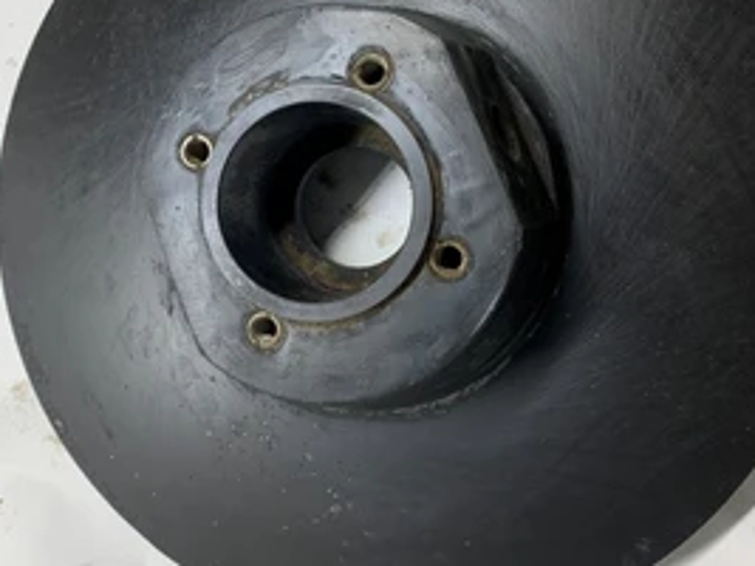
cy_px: 204
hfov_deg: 47.5
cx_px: 288
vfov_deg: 36.5
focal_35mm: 39
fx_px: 850
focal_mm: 4.25
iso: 32
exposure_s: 1/121
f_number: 1.8
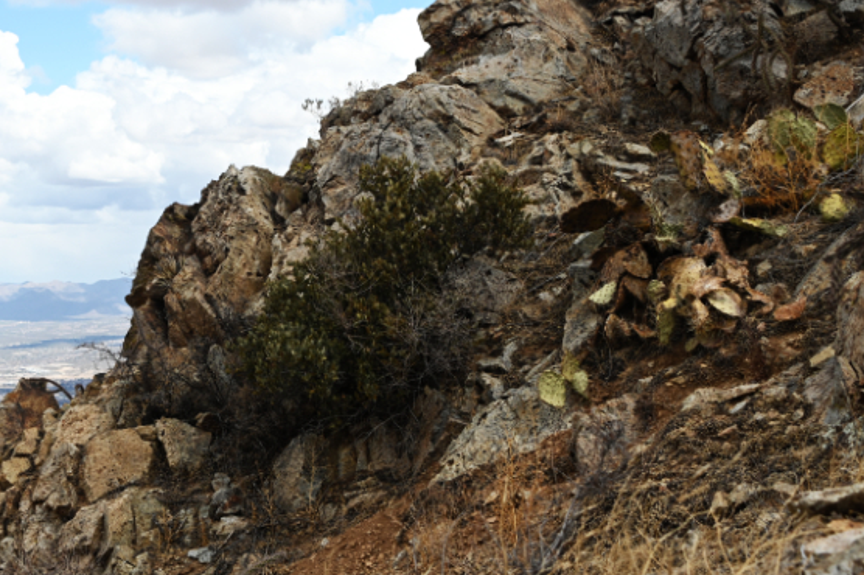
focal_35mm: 63
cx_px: 267
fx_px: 1511
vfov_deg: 21.4
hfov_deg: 31.6
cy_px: 165
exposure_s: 1/320
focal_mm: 35
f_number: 10
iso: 160
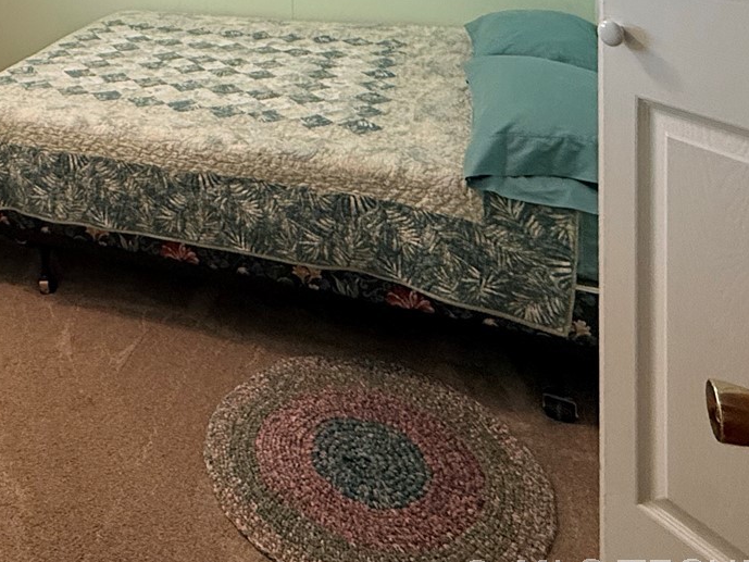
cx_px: 116
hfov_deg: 44.7
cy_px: -170
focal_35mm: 39
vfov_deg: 29.6
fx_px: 844
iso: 160
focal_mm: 2.22
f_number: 2.2
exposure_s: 1/120
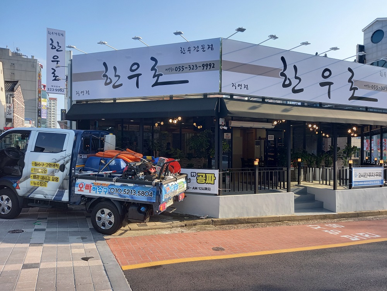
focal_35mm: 25
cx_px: 194
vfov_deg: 54.9
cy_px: 146
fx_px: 279
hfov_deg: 69.4
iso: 25
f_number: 2
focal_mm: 4.6
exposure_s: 1/131
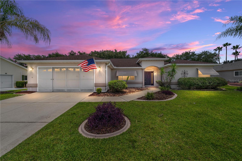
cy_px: 80
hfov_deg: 108.3
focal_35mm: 13
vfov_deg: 85.4
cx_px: 121
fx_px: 87
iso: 100
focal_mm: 13
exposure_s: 1/320
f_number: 8
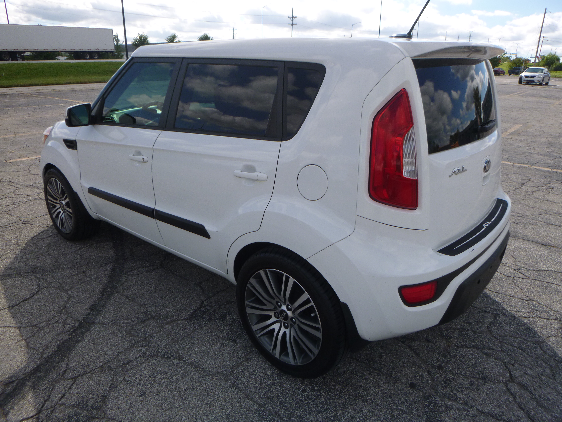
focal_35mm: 25
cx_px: 281
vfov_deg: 54.9
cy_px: 211
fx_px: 406
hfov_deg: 69.4
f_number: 3.9
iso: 100
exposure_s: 1/500
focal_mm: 4.5
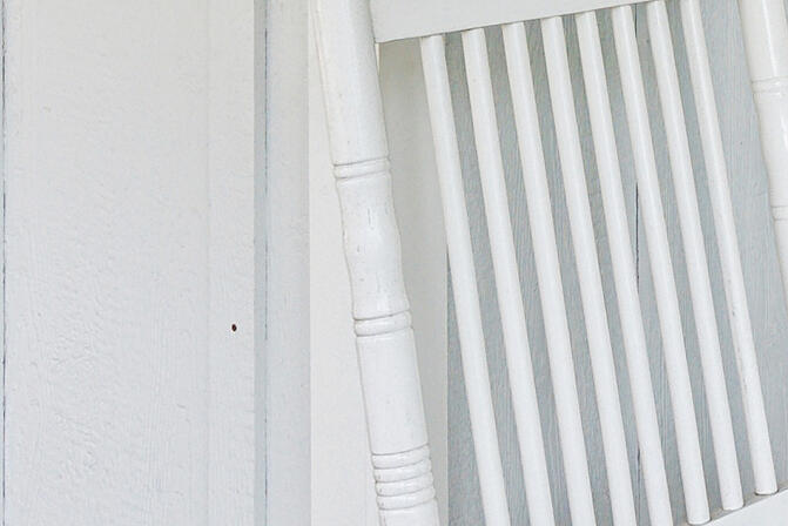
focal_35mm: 85
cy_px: -252
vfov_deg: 15.0
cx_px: 672
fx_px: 1861
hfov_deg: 23.4
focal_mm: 19
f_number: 7.1
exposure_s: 1/320
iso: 800
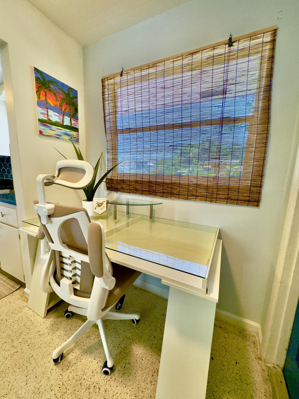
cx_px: 150
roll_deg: -1.2
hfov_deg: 85.7
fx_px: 161
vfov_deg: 102.1
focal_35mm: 14
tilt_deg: -8.8
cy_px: 200
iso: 125
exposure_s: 1/120
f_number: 2.2
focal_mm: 2.22
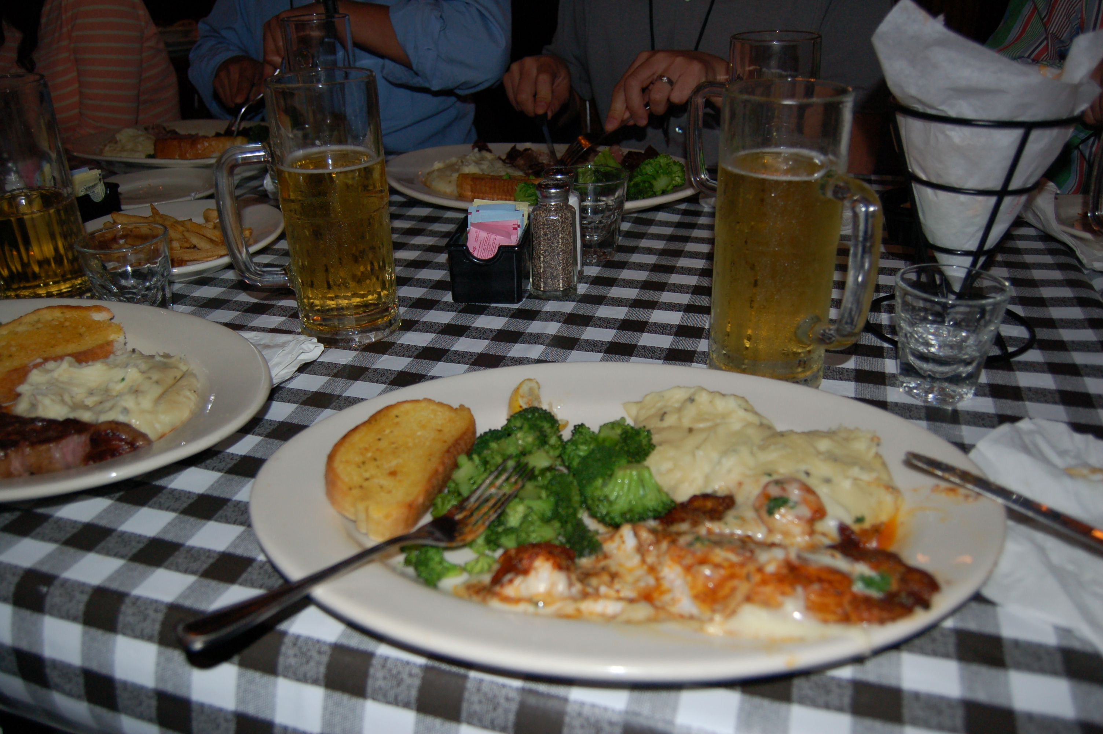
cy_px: 367
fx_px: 872
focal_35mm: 28
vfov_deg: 45.6
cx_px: 552
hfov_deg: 64.6
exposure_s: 1/60
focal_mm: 19
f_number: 3.5
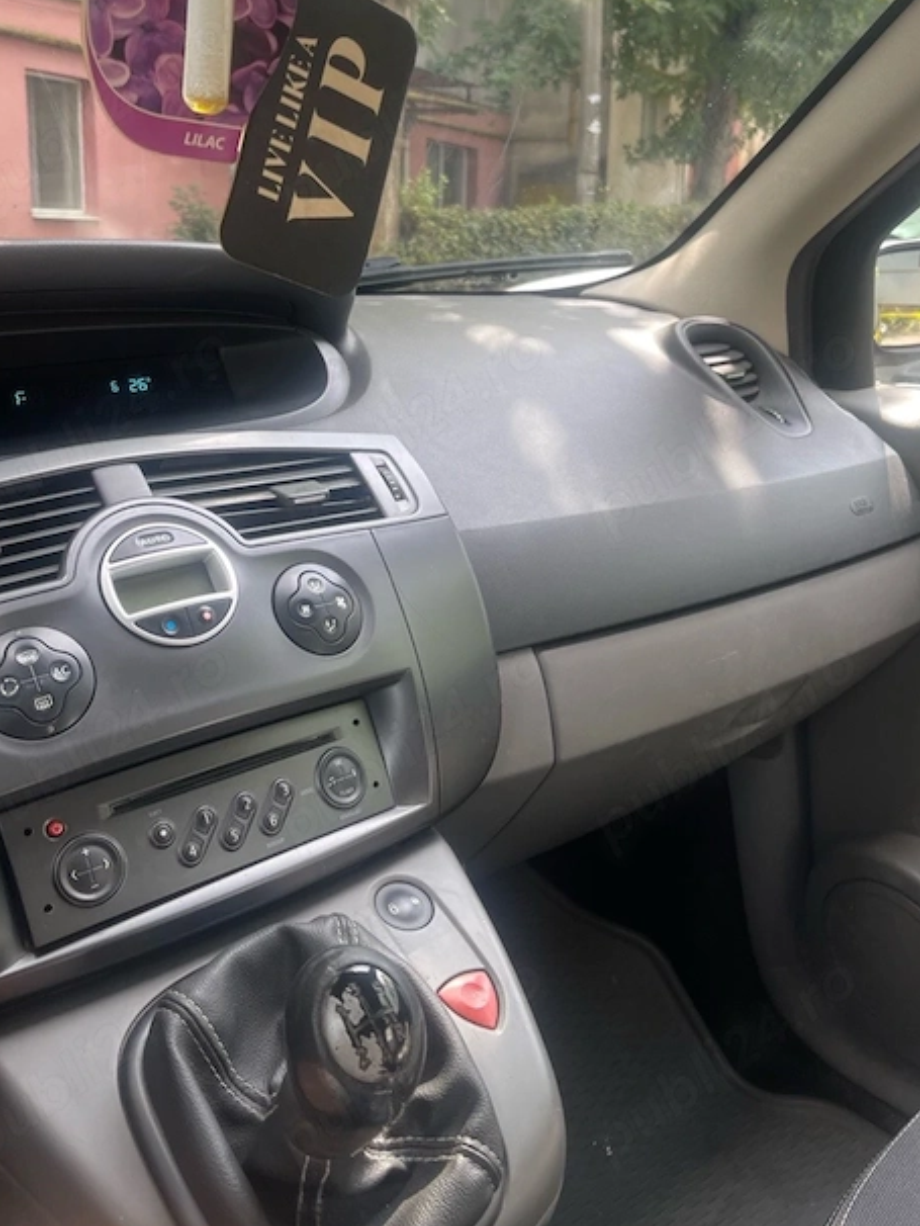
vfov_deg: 54.9
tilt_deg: -11.3
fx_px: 1169
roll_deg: -1.9
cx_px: 491
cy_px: 479
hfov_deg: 42.9
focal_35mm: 33
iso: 40
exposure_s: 1/121
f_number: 1.6
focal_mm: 5.1
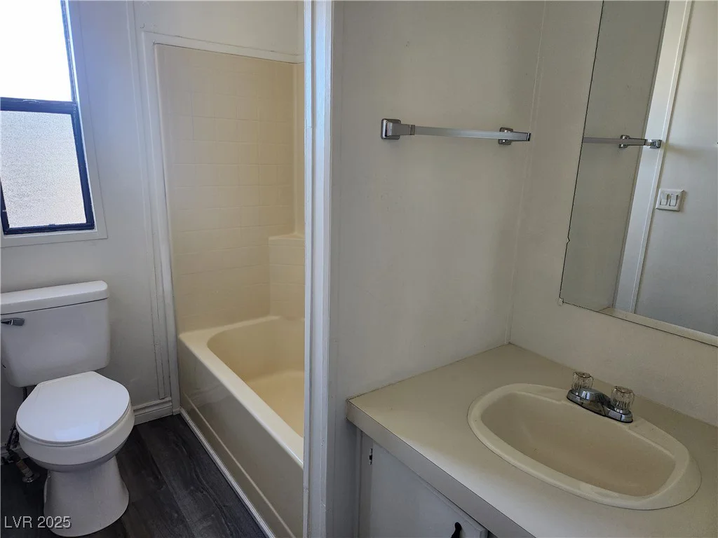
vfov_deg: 58.9
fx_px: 477
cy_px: 269
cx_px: 359
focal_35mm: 23
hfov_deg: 73.9
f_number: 1.8
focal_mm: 5.4
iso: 320
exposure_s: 1/120
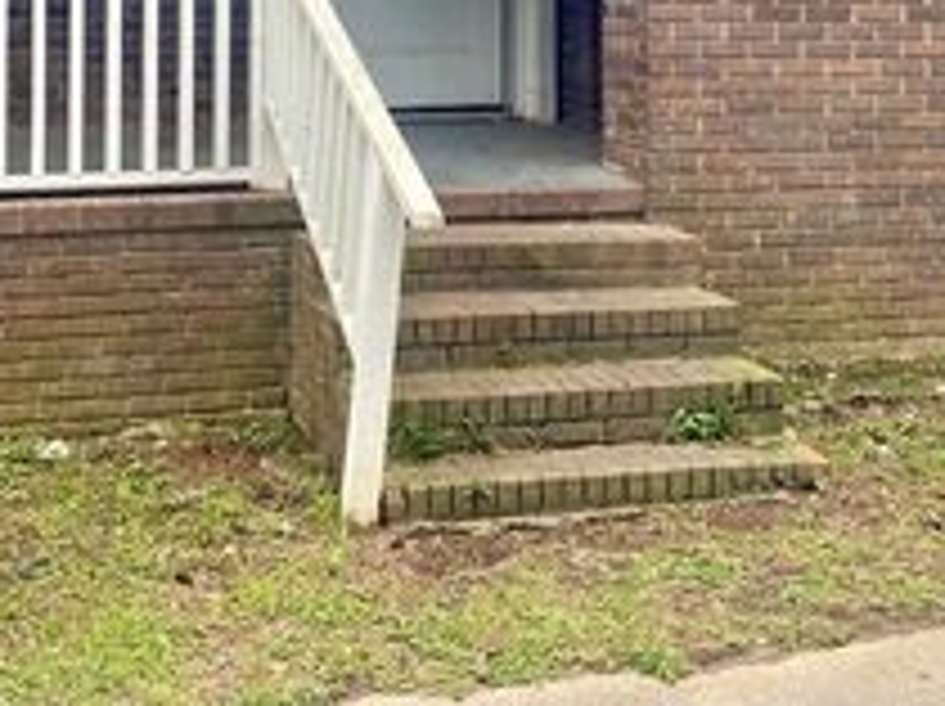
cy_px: -106
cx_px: 320
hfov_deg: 31.0
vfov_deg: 22.1
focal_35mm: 62
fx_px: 1691
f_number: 1.8
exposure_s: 1/604
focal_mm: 4.25
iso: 32
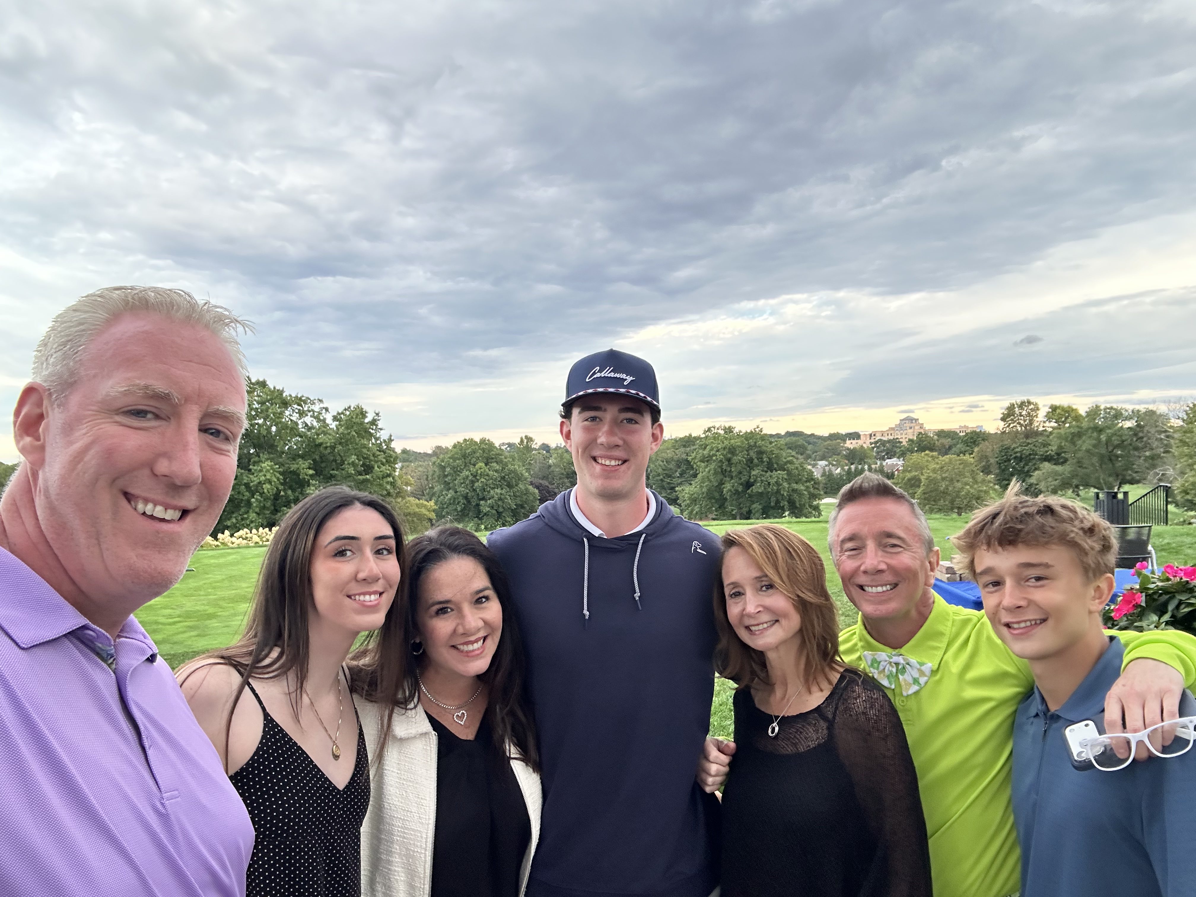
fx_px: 795
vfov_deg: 58.9
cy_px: 448
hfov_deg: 73.9
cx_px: 598
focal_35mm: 23
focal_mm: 2.69
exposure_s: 1/114
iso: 80
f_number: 1.9
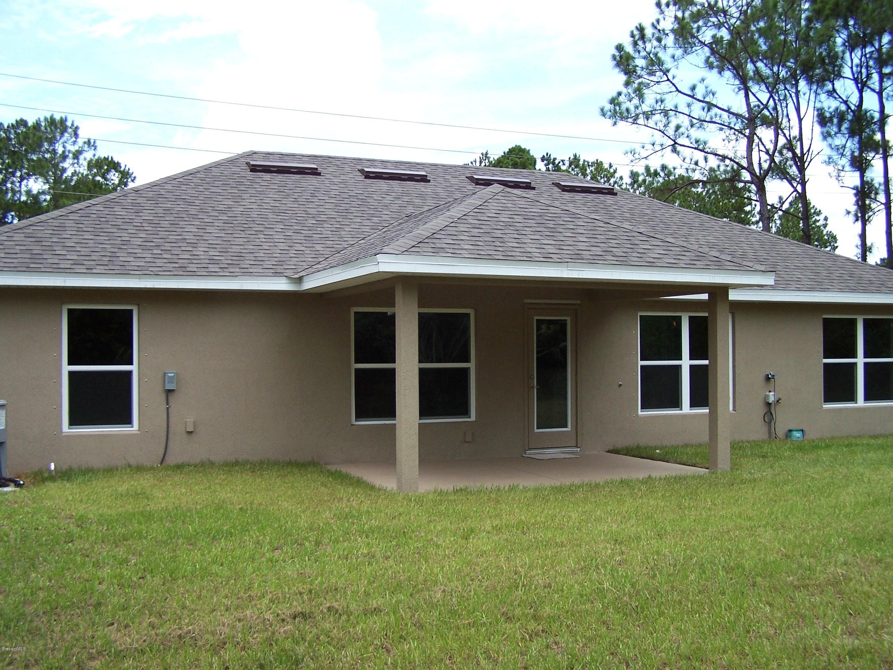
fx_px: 980
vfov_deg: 37.7
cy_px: 335
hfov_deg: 49.0
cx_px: 446
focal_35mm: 38
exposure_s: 1/750
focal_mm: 6.3
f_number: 2.8
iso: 80
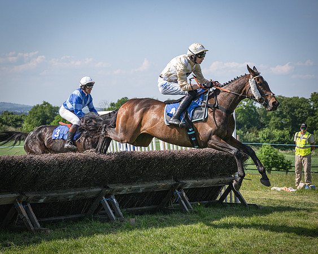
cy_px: 121
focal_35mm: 102
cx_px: 80
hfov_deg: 18.7
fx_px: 959
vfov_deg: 15.1
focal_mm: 70
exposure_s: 1/3200
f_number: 4
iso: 400
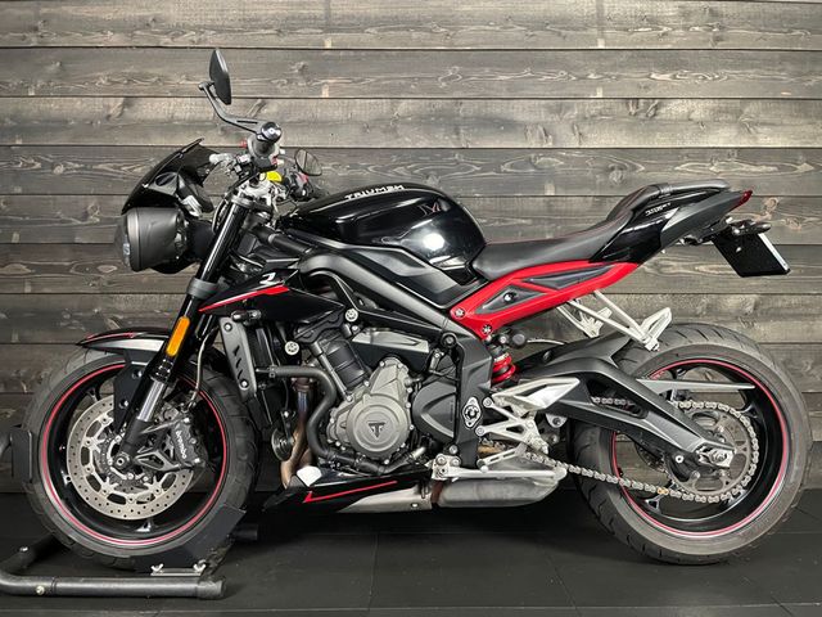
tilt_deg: +0.5
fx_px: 617
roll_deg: +1.6
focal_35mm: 26
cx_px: 411
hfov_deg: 67.3
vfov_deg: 53.1
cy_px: 308
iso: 400
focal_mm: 4.2
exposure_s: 1/33
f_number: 1.6
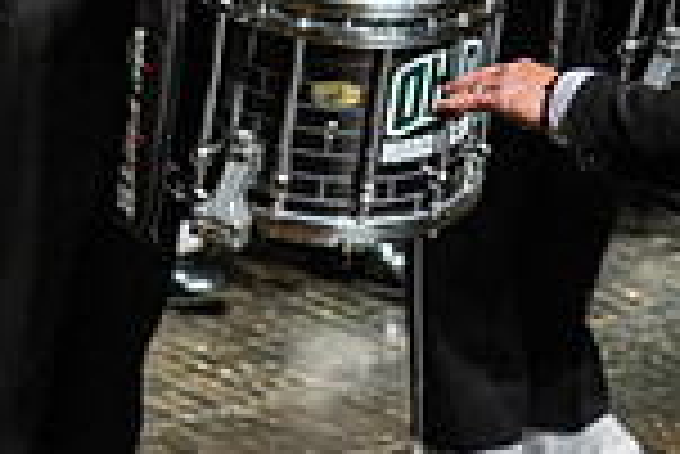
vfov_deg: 1.2
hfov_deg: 1.8
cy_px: -400
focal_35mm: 1151
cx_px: -225
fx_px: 21762
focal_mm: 300
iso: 5000
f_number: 5.6
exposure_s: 1/400
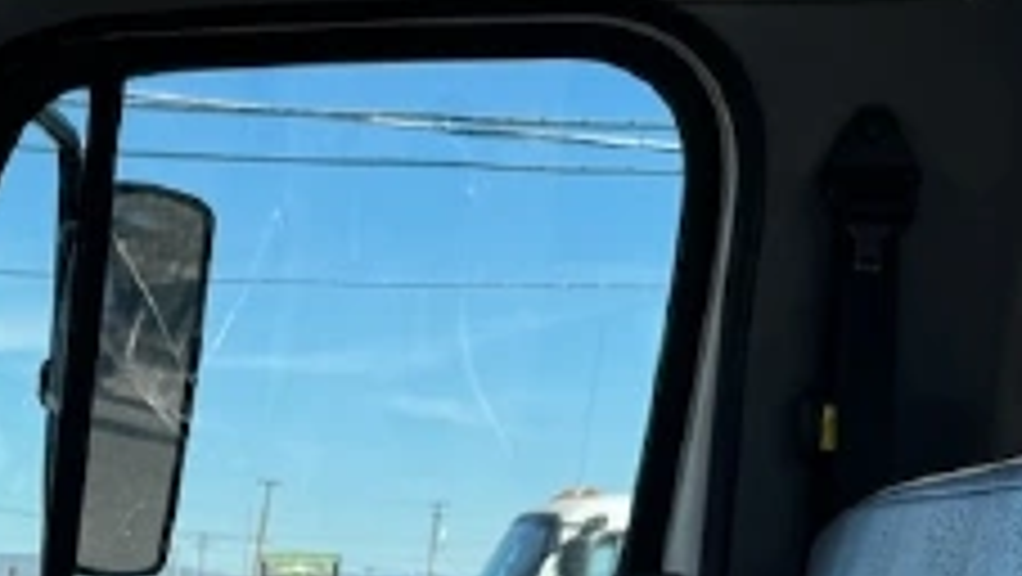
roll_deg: -3.4
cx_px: -68
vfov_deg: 12.0
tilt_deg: -12.5
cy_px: 1071
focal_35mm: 92
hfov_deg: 22.0
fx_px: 2495
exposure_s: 1/2174
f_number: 1.78
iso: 80
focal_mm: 6.76
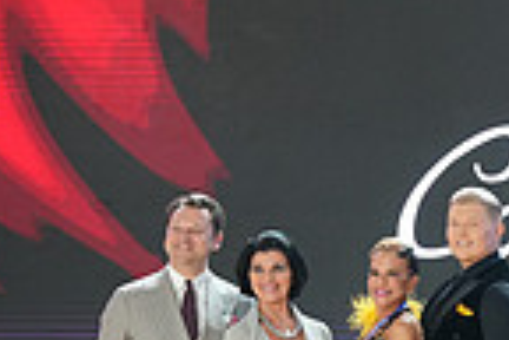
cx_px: 1004
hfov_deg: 13.1
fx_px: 1920
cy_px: 218
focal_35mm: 136
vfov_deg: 10.1
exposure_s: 1/400
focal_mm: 33.7
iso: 2500
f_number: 4
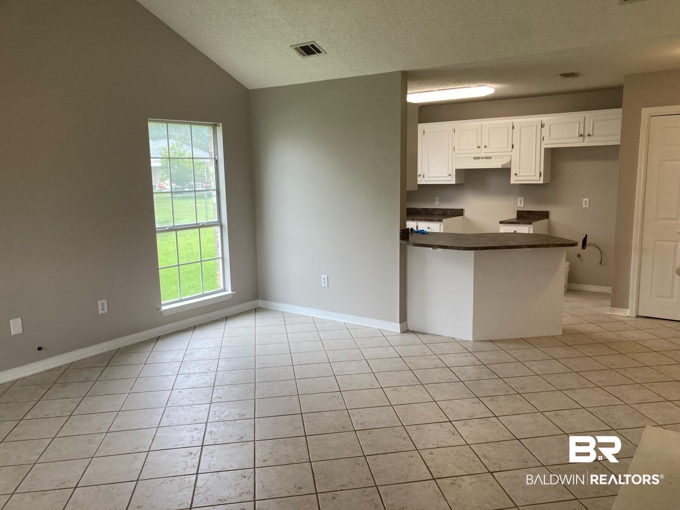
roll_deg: +1.7
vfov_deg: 49.7
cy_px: 255
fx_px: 550
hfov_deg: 63.5
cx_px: 340
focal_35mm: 28
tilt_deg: -8.6
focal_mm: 3.99
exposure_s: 1/120
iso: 50
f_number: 1.8
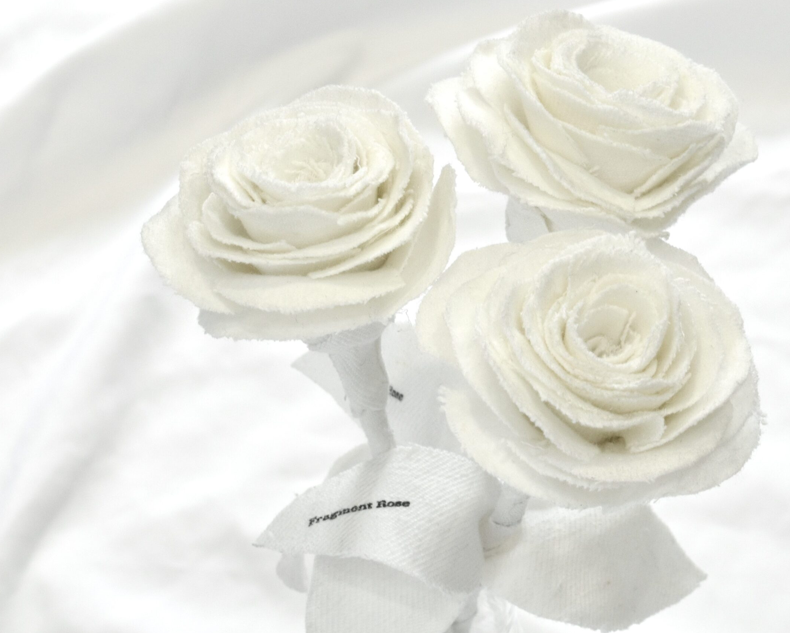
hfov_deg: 20.5
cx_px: 380
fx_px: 2188
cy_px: 316
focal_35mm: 94
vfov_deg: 16.4
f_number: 11
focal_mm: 55
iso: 400
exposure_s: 1/10
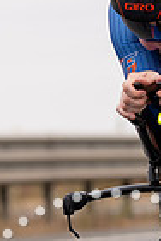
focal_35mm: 606
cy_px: 254
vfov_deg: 3.4
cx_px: 218
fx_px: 4065
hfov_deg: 2.3
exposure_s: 1/800
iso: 100
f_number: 3.5
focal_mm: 92
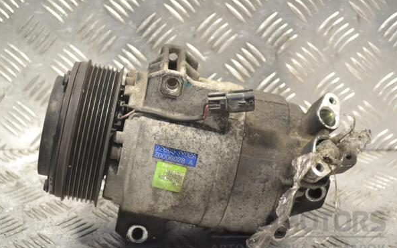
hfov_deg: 31.5
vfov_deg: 20.0
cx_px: 197
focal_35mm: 65
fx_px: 703
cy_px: 132
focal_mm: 42
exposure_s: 1/320
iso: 3200
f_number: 5.6
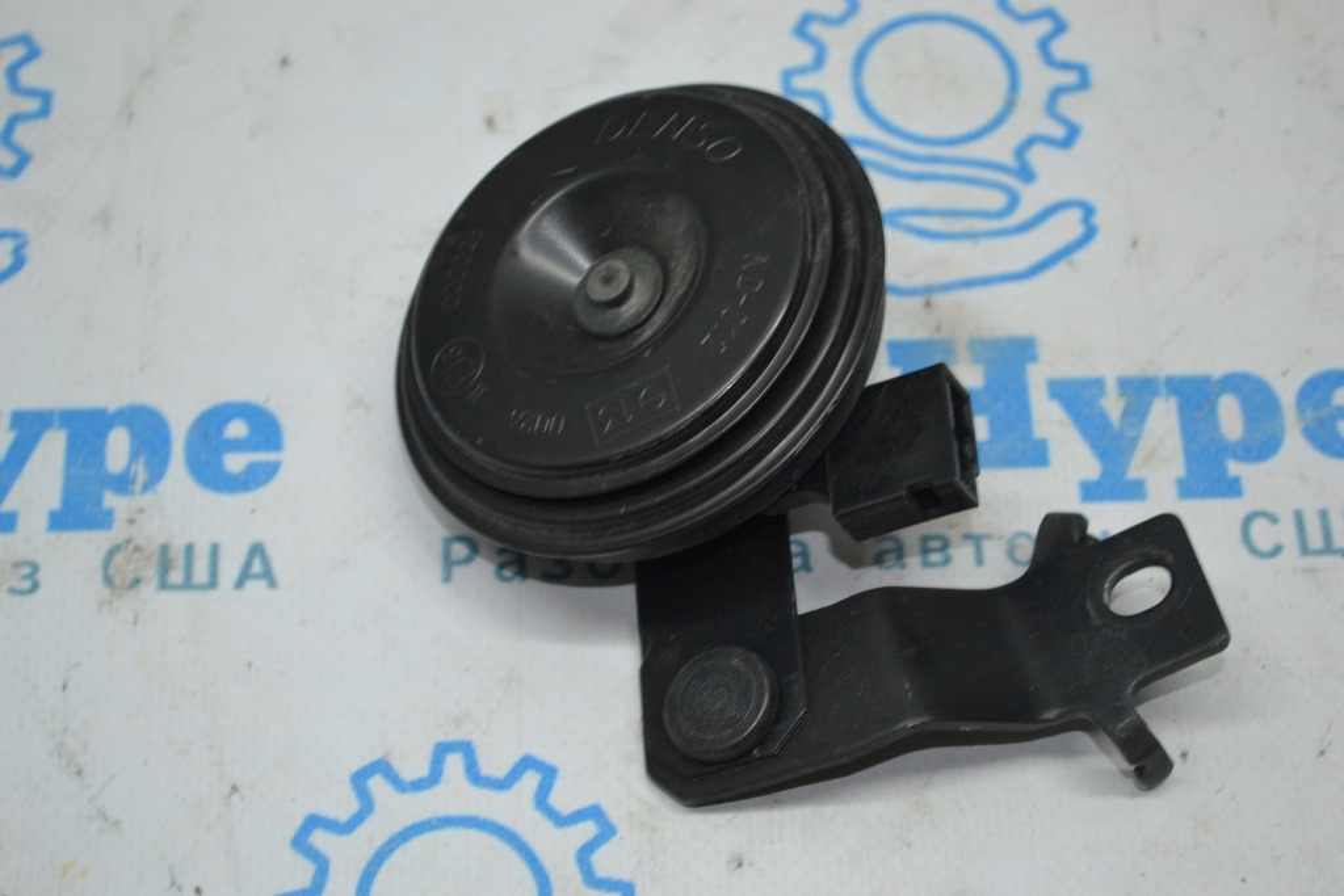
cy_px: 448
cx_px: 672
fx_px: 3080
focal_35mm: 82
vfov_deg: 16.6
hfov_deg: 24.6
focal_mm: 55
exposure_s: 1/80
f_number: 5.6
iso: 360
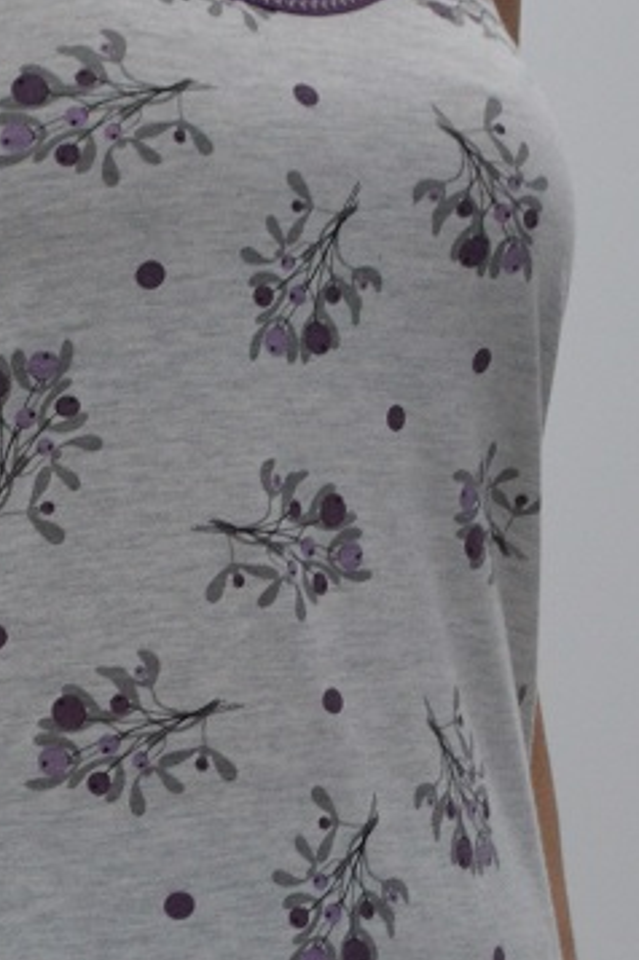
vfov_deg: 7.4
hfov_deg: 5.0
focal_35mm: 277
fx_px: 7389
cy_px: -27
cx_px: 268
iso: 400
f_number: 5.3
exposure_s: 1/100
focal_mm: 44
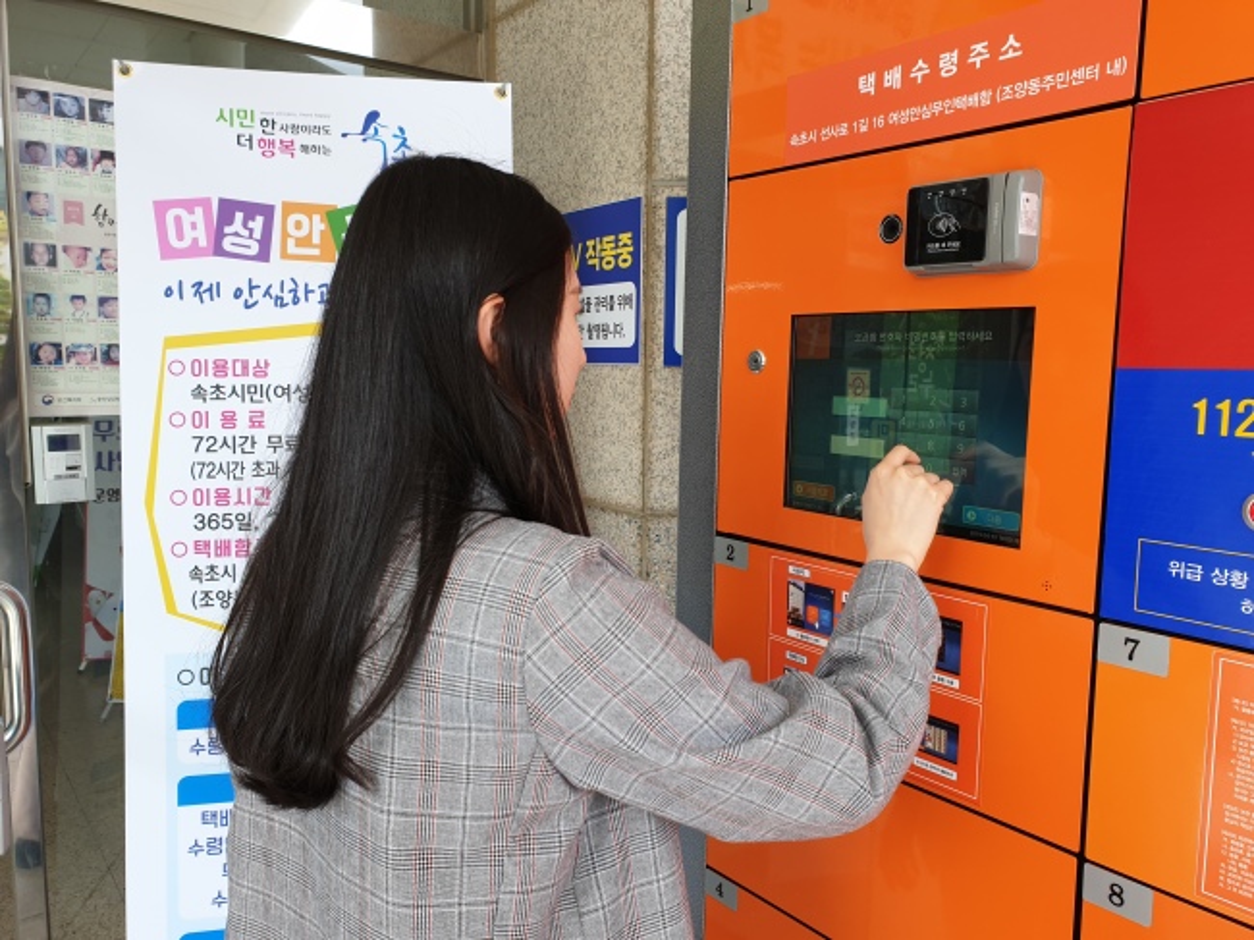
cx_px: 627
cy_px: 470
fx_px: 942
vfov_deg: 53.0
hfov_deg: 67.3
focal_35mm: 26
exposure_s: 1/160
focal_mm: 4.3
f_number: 2.4
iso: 50
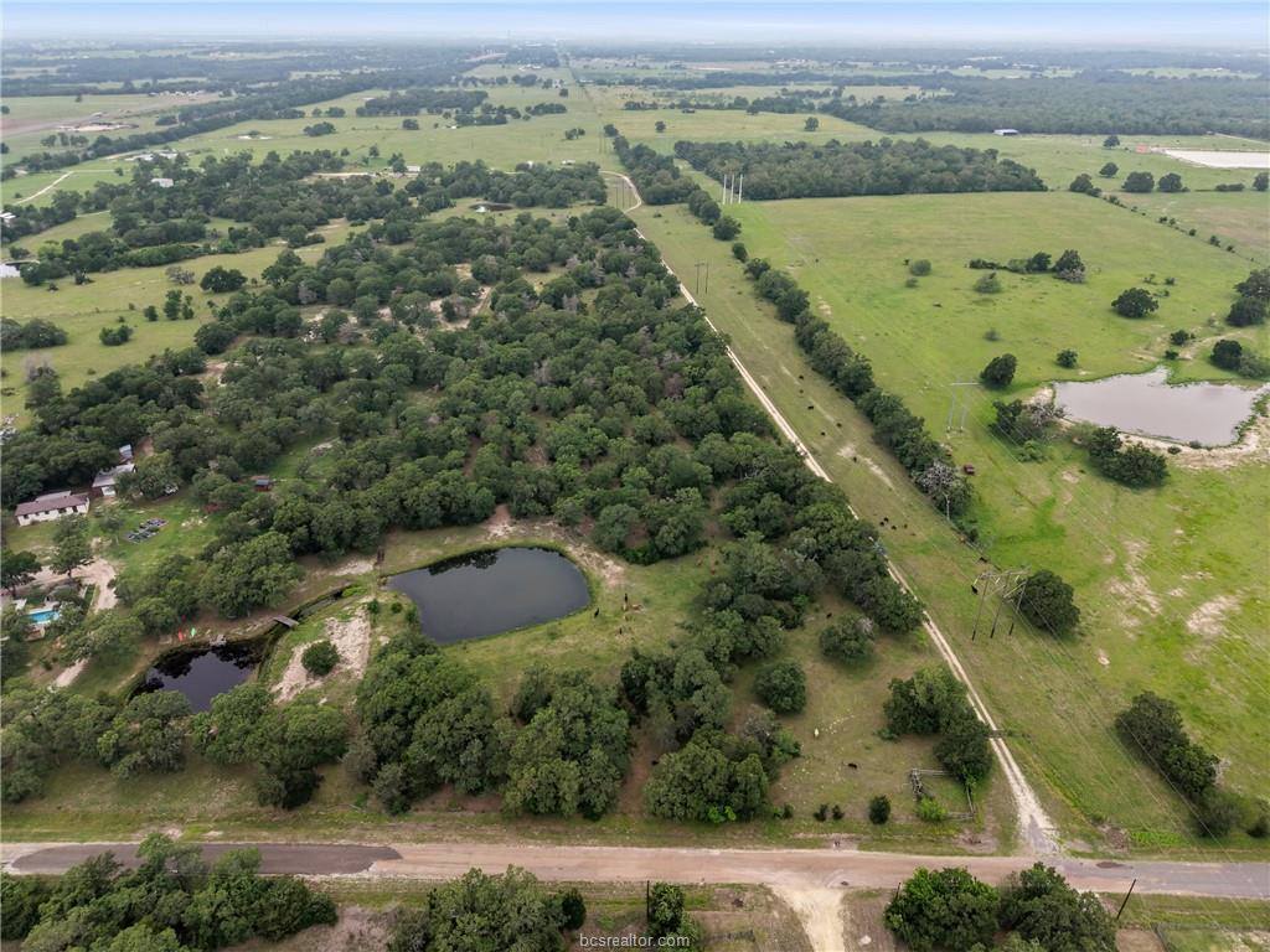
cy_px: 476
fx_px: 881
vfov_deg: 56.8
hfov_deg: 71.6
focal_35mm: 24
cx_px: 635
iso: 200
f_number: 1.8
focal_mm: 8.67
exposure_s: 1/2000
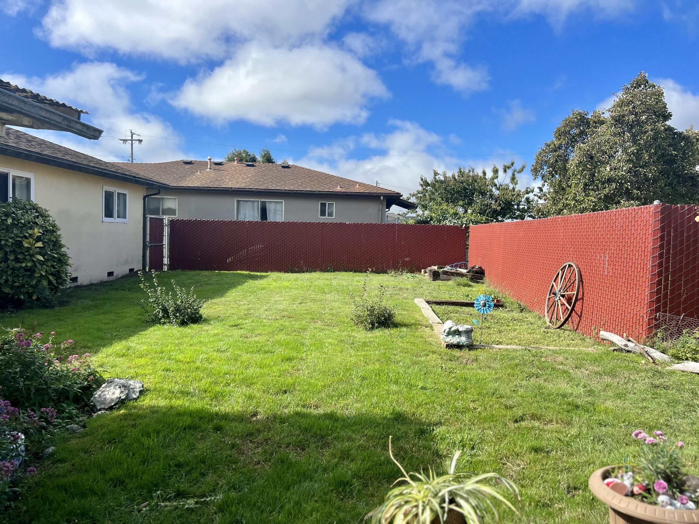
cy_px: 262
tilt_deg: -5.2
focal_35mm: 26
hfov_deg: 67.3
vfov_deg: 53.1
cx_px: 350
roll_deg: -0.4
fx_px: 525
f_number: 1.5
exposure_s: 1/3831
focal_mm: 5.7
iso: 50
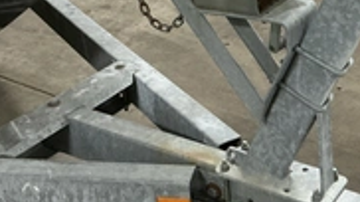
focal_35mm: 67
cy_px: 2
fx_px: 639
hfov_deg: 31.0
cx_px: 259
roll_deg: +1.2
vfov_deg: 17.5
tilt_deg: -20.5
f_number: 1.8
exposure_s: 1/40
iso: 250
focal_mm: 3
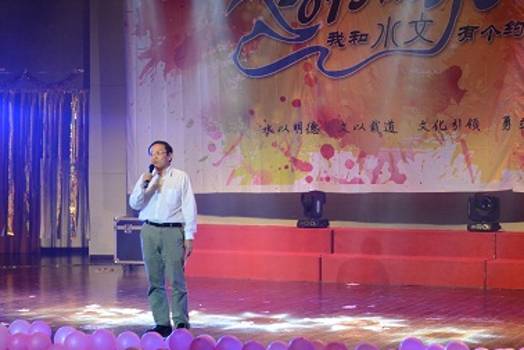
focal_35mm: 101
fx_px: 1466
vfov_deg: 13.6
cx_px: 271
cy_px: 165
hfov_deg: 20.3
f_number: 5.6
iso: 1600
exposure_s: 1/100
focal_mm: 55
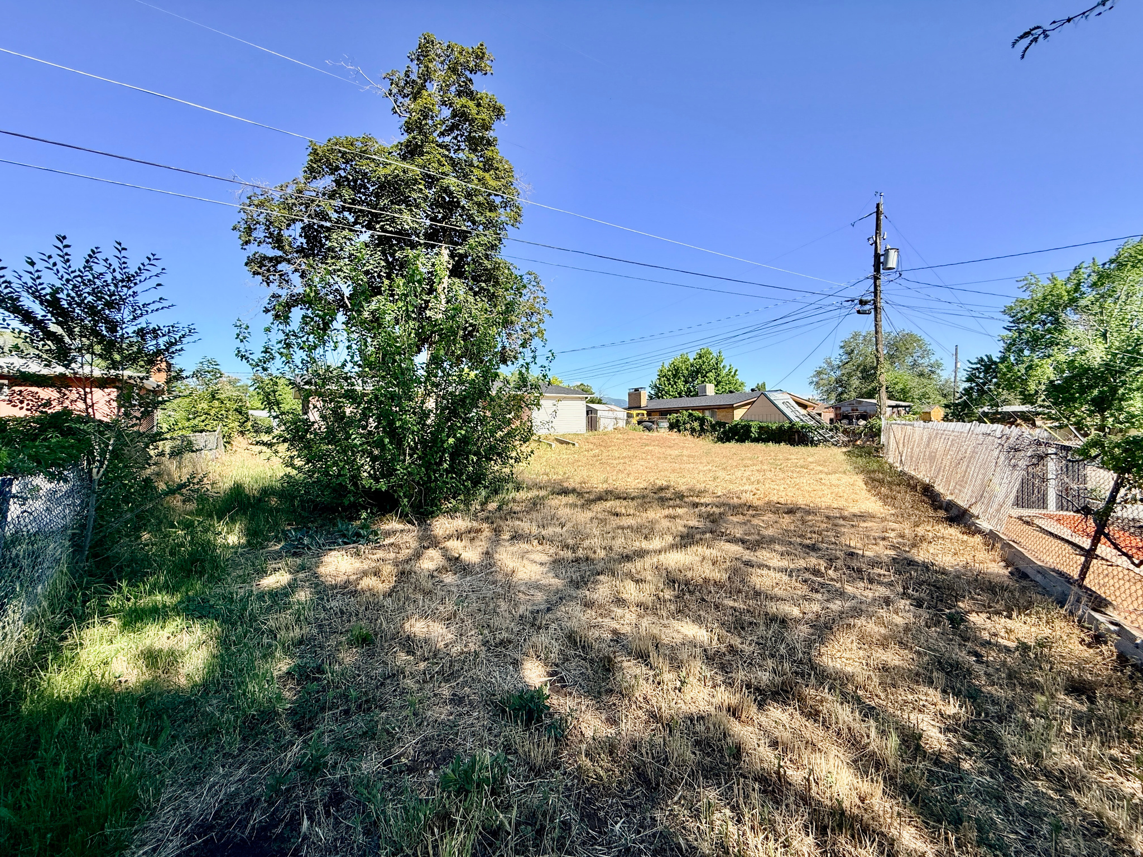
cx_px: 572
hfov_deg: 102.1
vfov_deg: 85.7
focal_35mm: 14
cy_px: 428
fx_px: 462
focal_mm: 2.22
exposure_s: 1/1017
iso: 50
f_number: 2.2
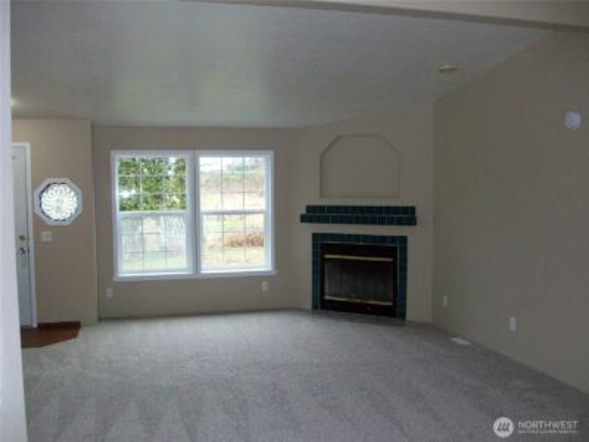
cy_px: 221
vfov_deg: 41.8
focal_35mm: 34
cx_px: 294
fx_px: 579
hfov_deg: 54.0
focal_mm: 5.7
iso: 160
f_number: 2.8
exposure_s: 1/60
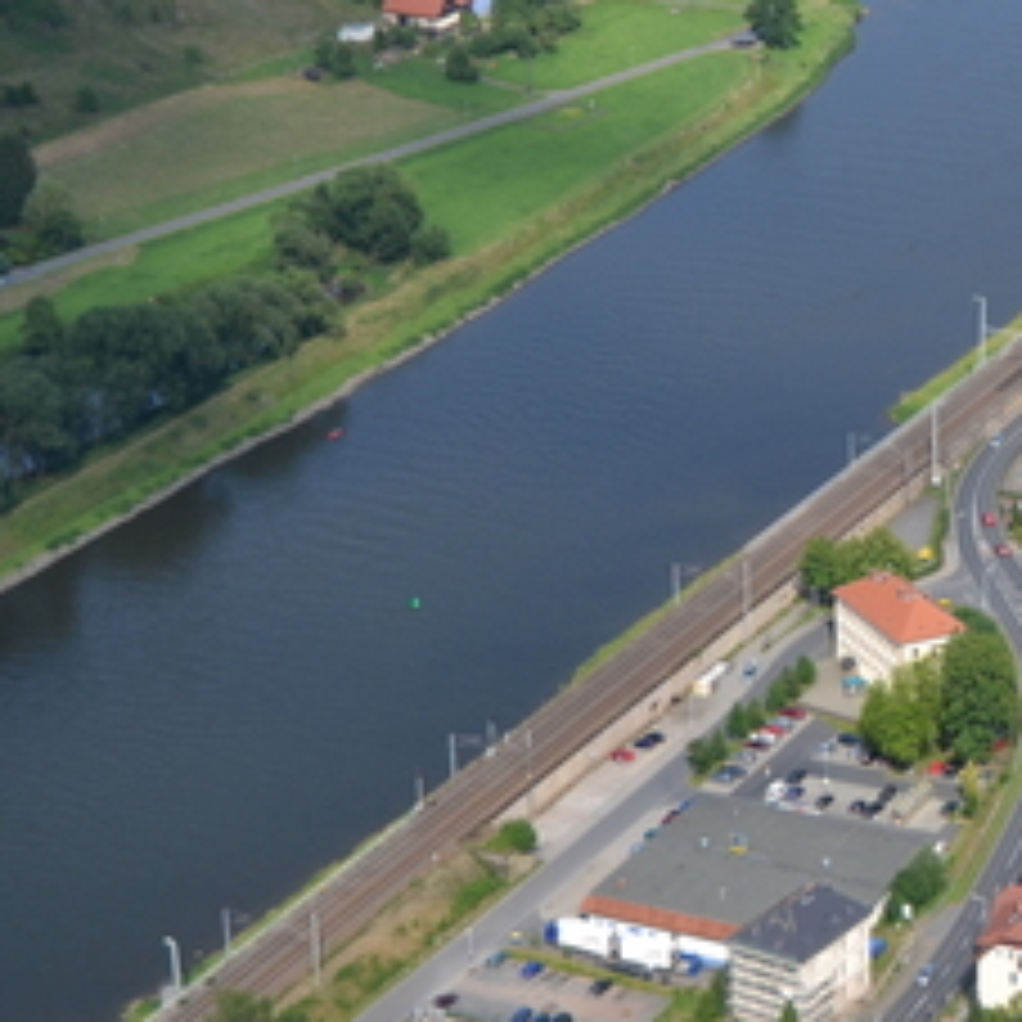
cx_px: 1148
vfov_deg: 16.7
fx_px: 3480
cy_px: 538
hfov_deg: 16.2
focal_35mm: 104
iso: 200
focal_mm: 29
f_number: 4
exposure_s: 1/1250
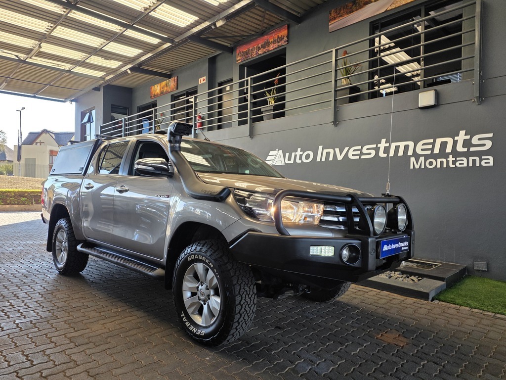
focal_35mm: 23
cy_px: 190
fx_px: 336
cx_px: 253
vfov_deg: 58.9
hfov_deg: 73.9
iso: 40
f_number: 1.7
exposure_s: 1/180
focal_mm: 6.25
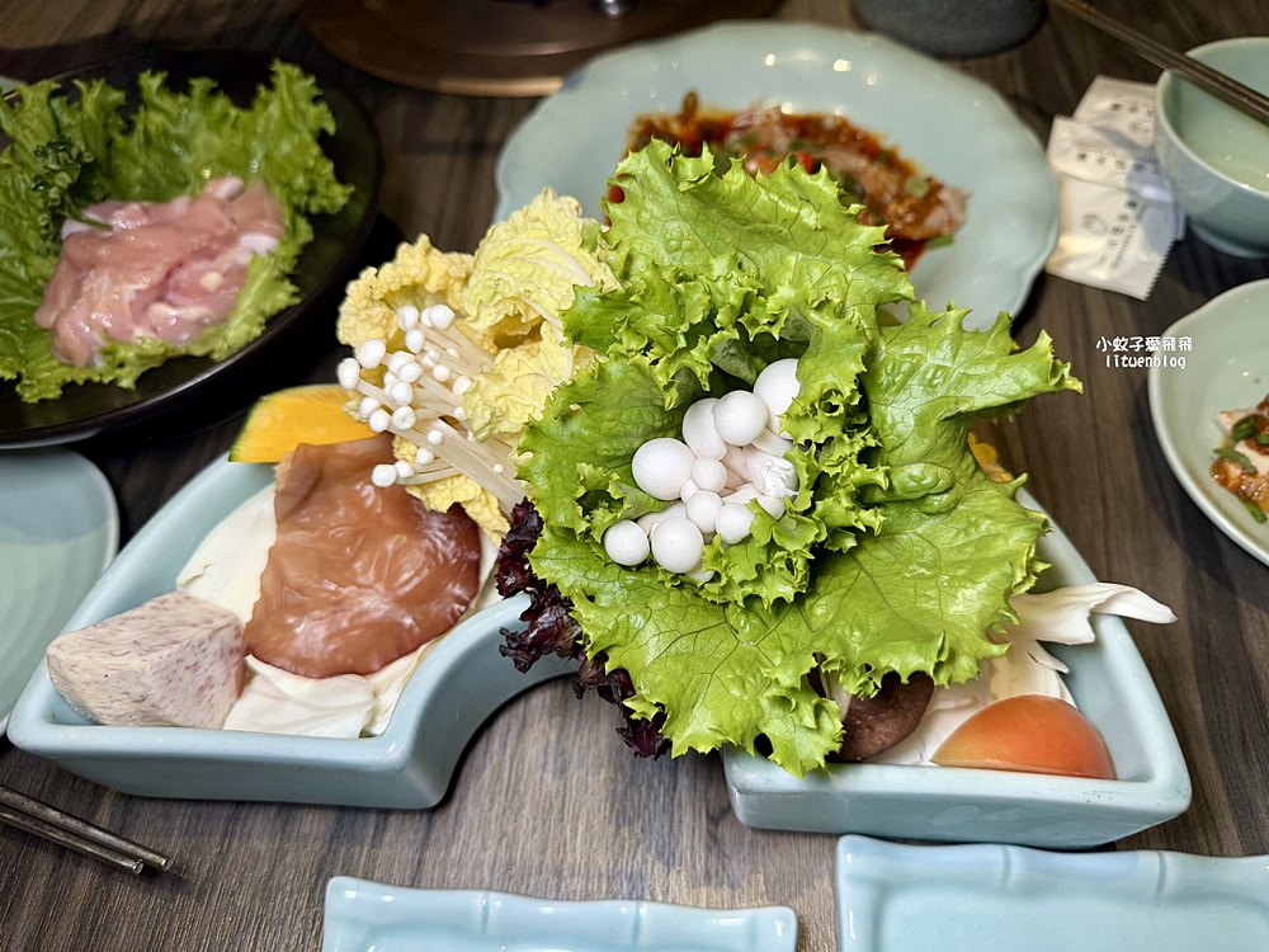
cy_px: 476
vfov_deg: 56.8
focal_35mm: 24
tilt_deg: -55.6
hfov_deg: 71.6
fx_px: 880
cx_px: 634
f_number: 1.78
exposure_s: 1/121
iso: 200
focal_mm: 6.76
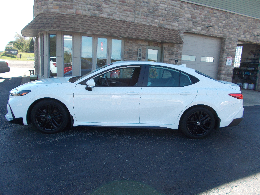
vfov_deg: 53.1
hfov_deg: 67.3
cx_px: 130
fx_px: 195
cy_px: 98
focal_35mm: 26
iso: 80
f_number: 3.2
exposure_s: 1/200
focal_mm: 4.6
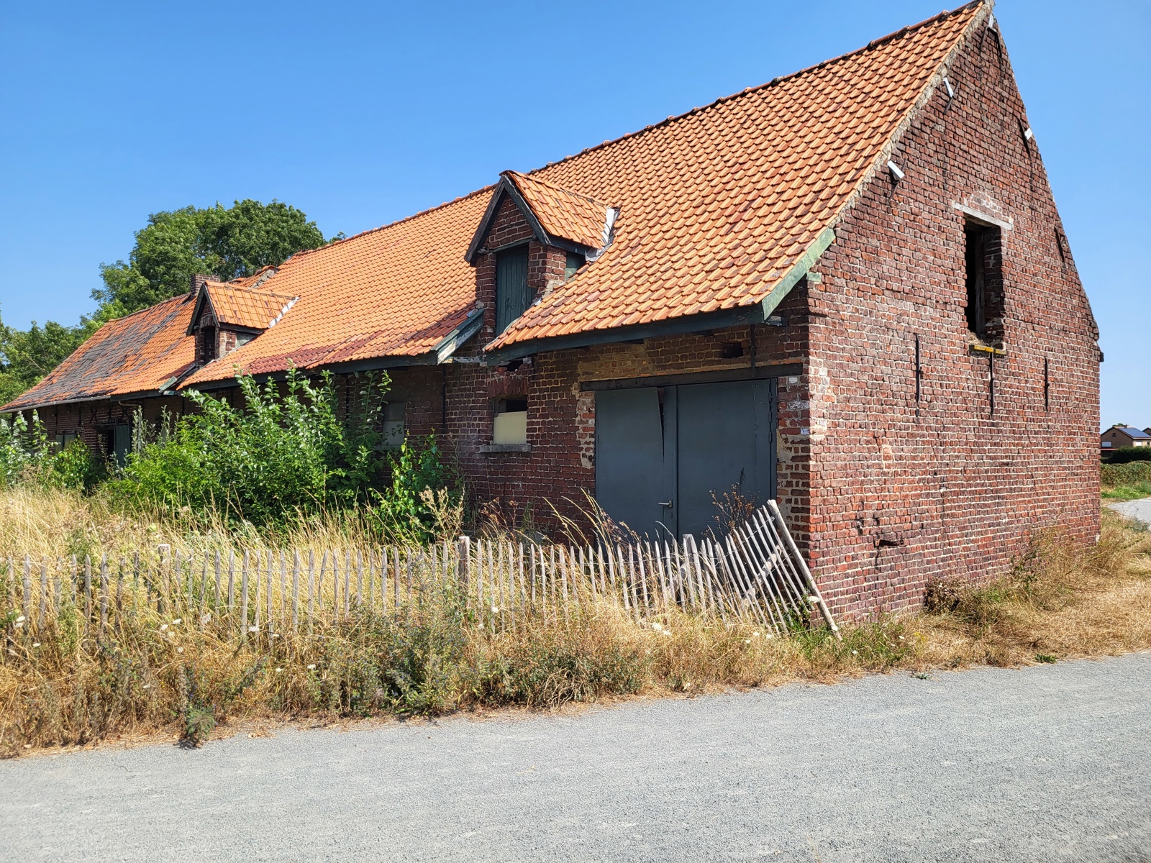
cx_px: 576
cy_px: 432
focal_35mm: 26
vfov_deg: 53.1
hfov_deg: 67.3
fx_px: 865
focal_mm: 5.4
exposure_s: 1/1606
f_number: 1.8
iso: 40
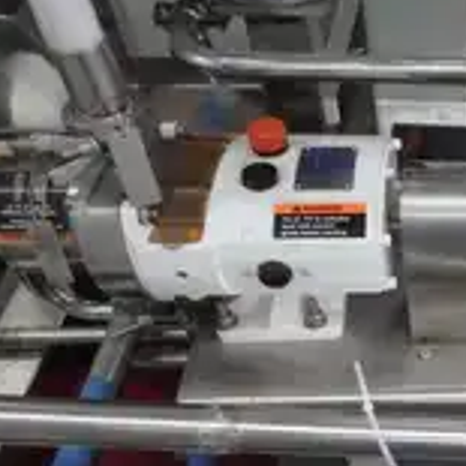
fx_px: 731
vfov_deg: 34.8
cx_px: 571
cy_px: 331
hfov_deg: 29.8
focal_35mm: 48
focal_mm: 3.7
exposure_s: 1/25
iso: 800
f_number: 3.5
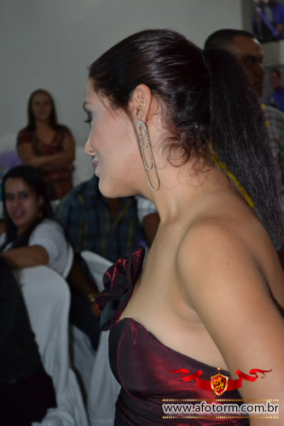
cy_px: 213
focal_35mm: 72
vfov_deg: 28.1
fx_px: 853
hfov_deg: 18.9
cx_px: 142
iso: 3200
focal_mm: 48
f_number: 5.3
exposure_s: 1/60
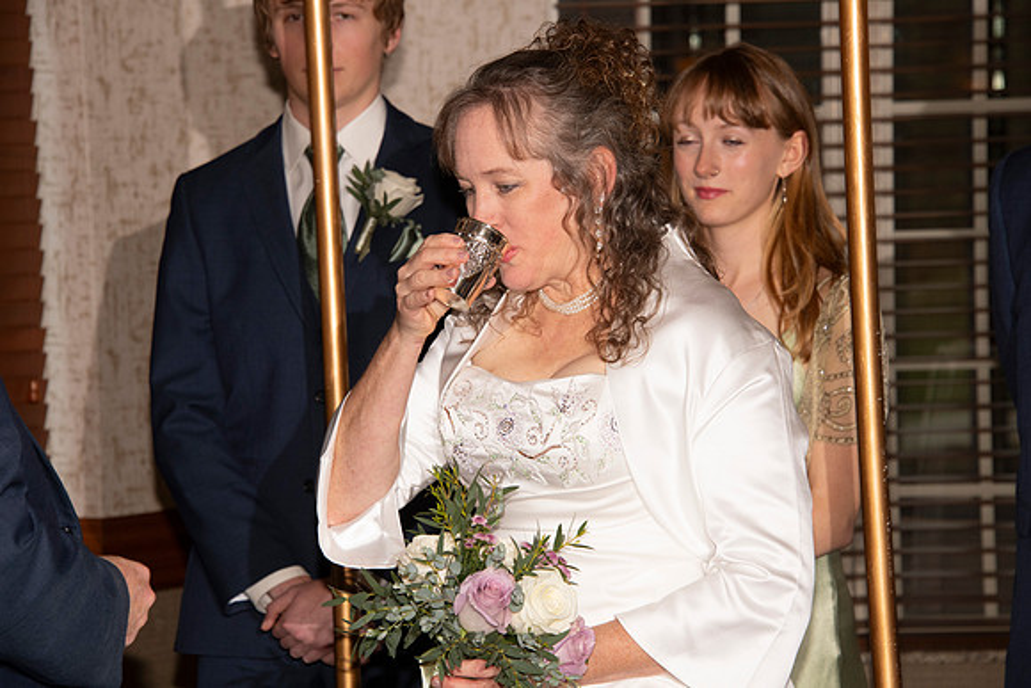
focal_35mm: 170
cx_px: 516
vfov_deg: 8.1
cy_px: 344
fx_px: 4870
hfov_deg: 12.1
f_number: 9
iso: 1000
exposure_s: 1/160
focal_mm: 170
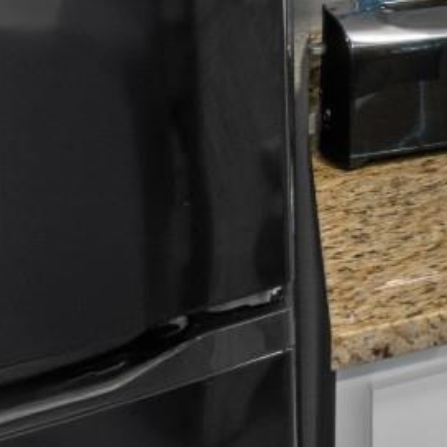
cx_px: 943
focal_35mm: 76
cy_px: -261
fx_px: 1110
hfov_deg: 16.3
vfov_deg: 19.3
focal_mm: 10
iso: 100
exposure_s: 1/10
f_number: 4.5
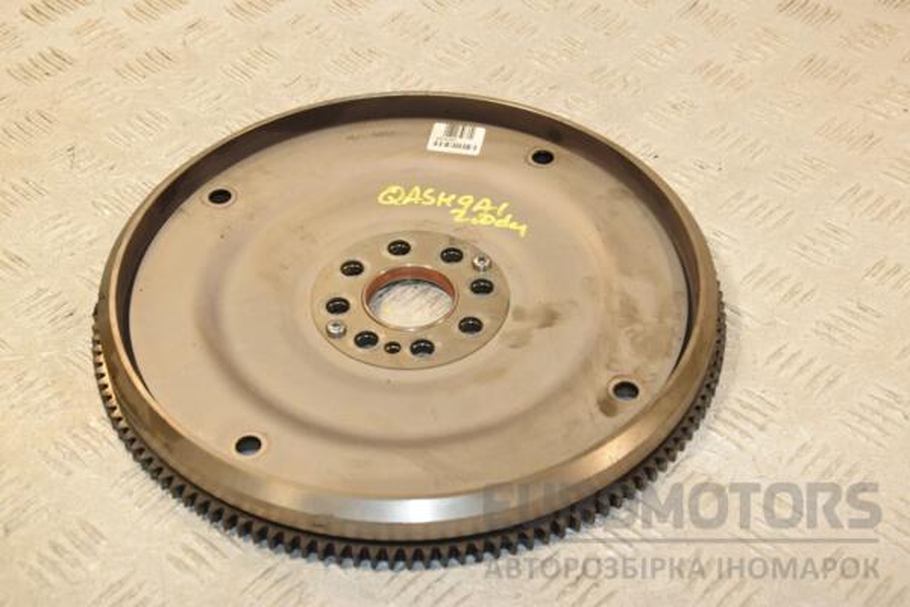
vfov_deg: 21.6
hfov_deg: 31.9
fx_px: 1592
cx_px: 455
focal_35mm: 63
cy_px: 304
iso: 800
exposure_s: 1/200
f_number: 6.3
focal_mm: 42
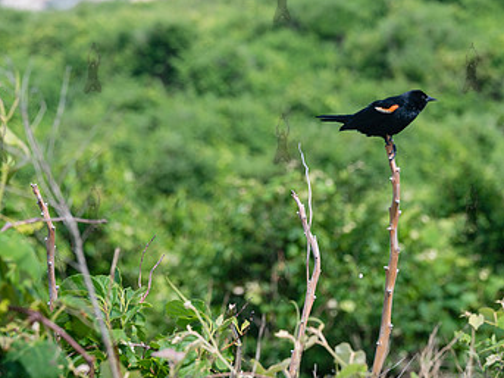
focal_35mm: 161
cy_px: 138
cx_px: 281
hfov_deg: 12.3
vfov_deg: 9.2
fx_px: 2343
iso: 125
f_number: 5
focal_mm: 99
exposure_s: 1/500
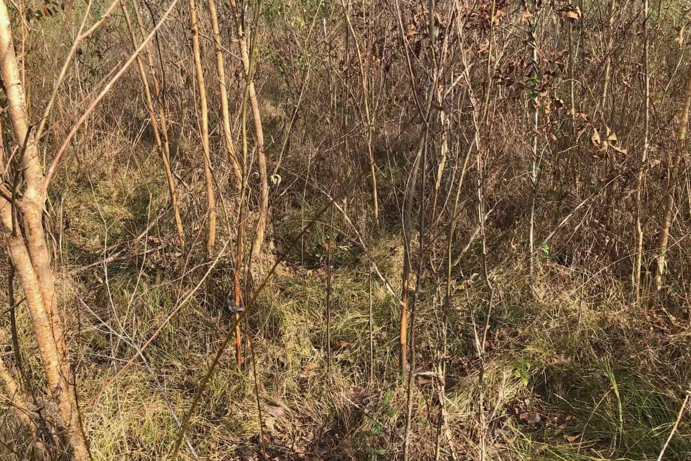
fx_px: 576
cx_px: 340
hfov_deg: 61.9
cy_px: 246
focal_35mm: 30
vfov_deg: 43.6
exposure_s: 1/495
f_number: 1.8
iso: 20
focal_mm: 4
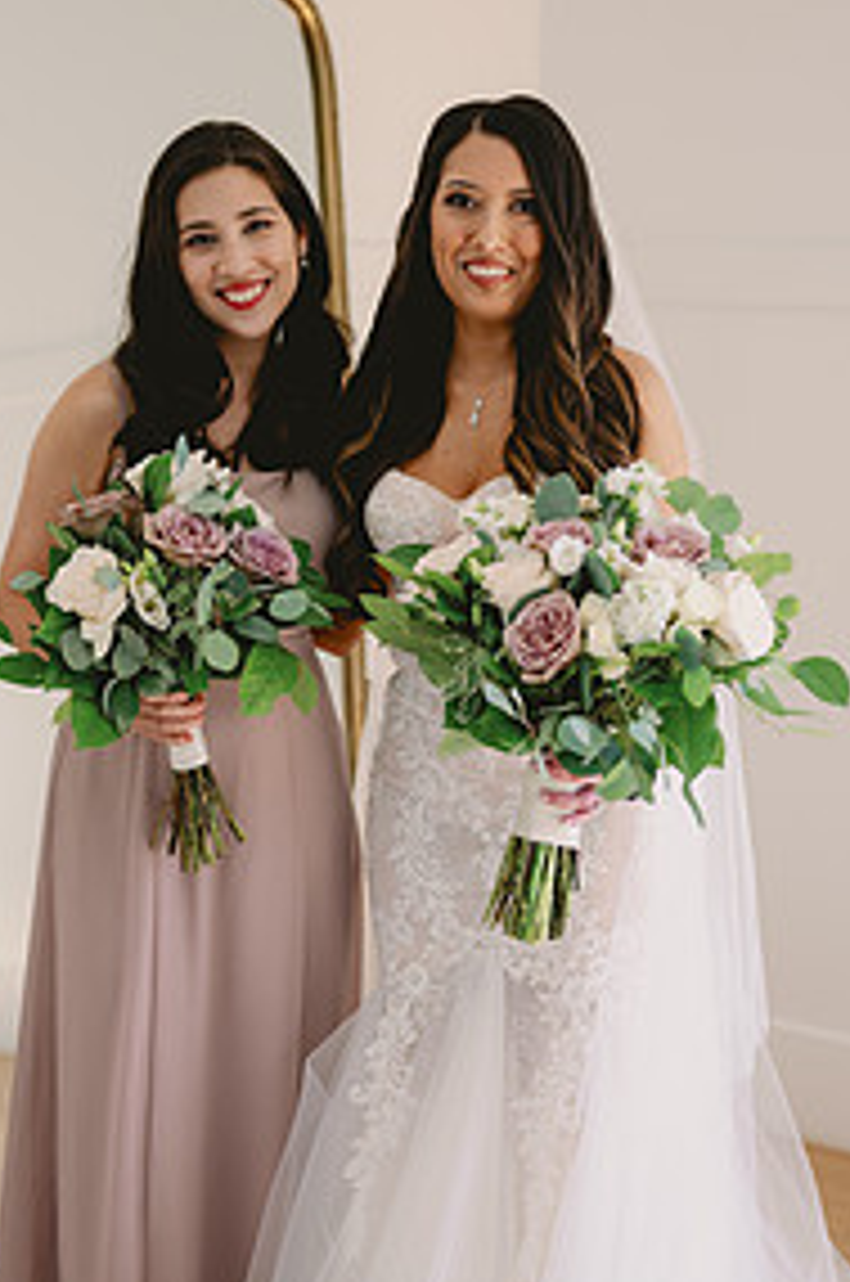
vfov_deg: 25.7
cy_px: 778
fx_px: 2808
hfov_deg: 17.2
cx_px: 492
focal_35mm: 79
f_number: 2
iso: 320
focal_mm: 50
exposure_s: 1/320
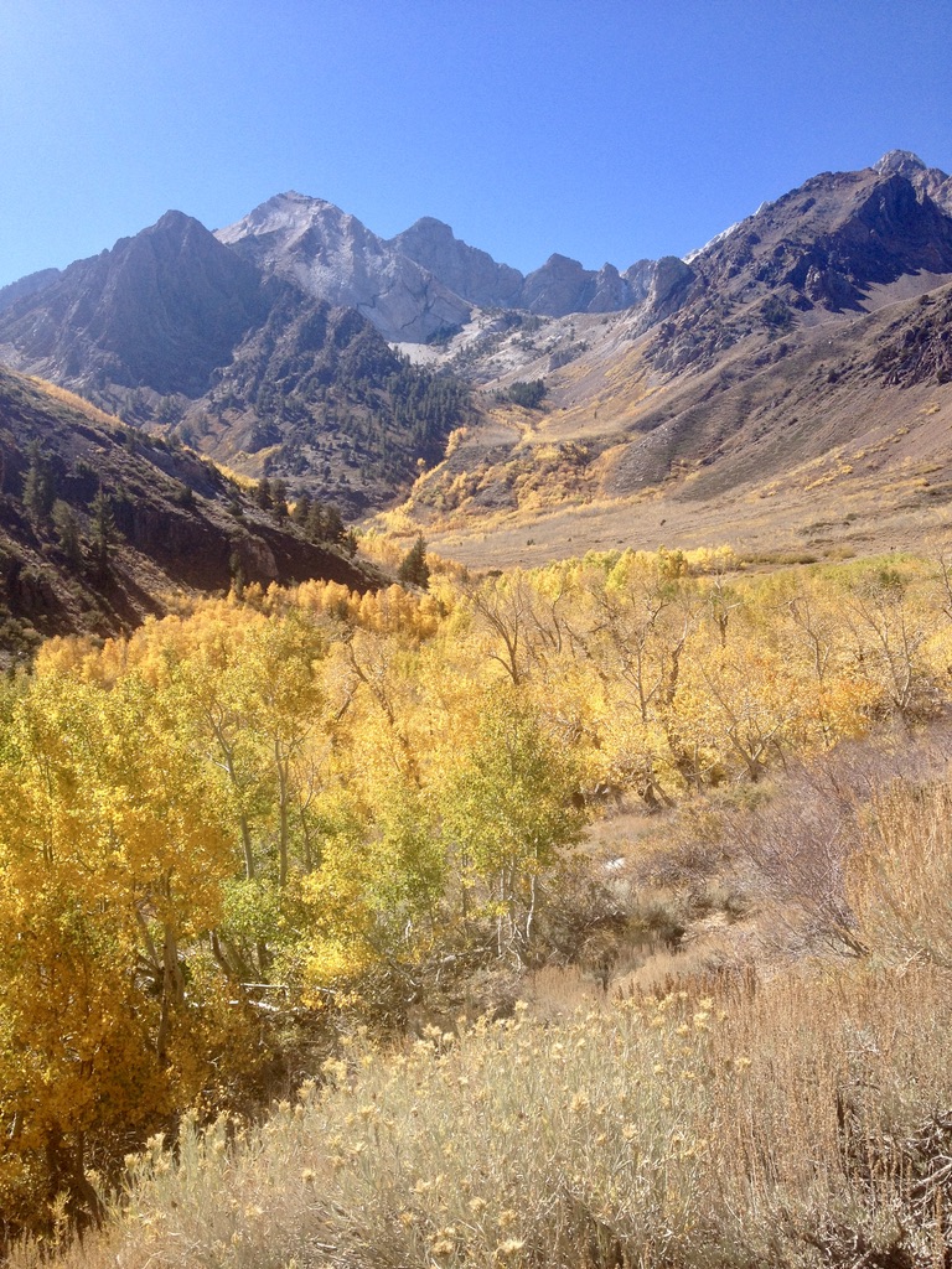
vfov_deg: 52.6
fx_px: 1283
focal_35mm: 35
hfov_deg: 40.7
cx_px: 476
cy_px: 634
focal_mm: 4.28
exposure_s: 1/1042
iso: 50
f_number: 2.4
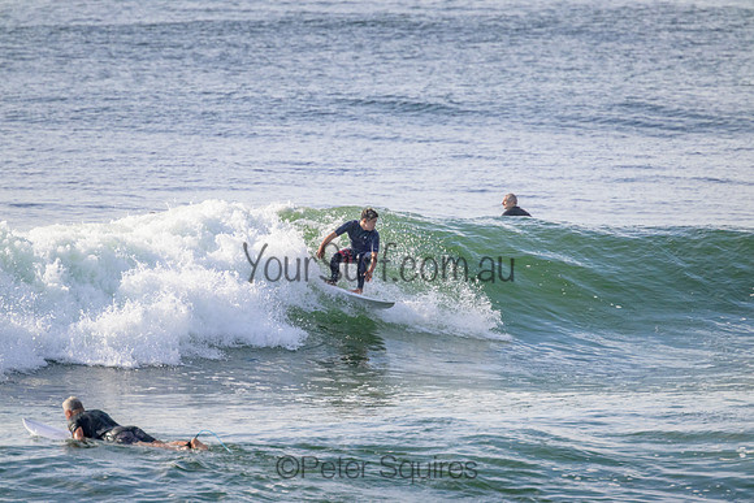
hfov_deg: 2.6
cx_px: 377
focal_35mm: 800
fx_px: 16759
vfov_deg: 1.7
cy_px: 252
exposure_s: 1/2000
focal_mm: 800
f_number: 11
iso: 1250
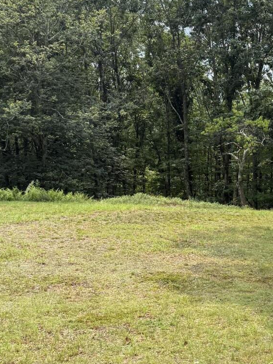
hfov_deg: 22.1
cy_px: 154
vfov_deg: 30.2
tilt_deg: -4.0
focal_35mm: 64
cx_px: 269
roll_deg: -2.0
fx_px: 673
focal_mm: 6.76
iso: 100
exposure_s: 1/2000
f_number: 1.78
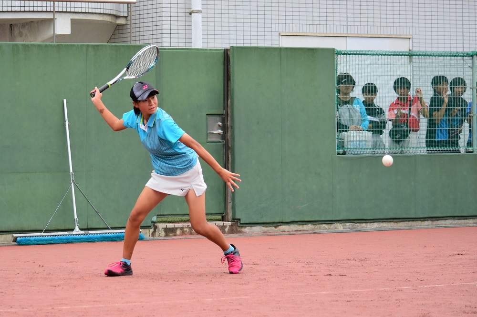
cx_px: 238
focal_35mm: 120
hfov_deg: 17.1
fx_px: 1589
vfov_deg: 11.4
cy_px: 158
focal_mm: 80
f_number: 4.5
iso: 400
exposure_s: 1/1600
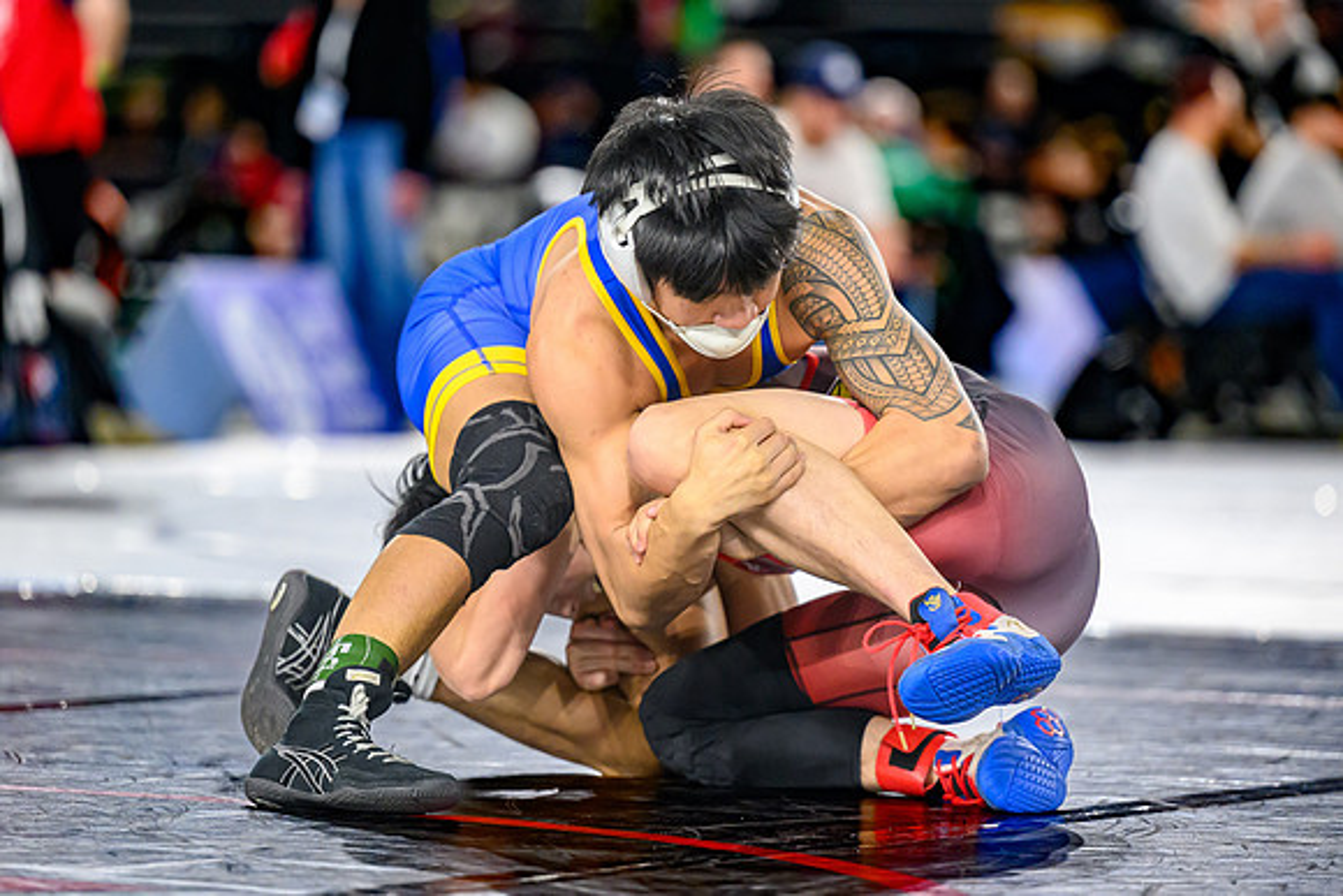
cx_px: 727
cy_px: 422
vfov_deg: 6.0
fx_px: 8577
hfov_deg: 9.0
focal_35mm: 230
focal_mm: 170
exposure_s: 1/800
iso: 2500
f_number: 2.8
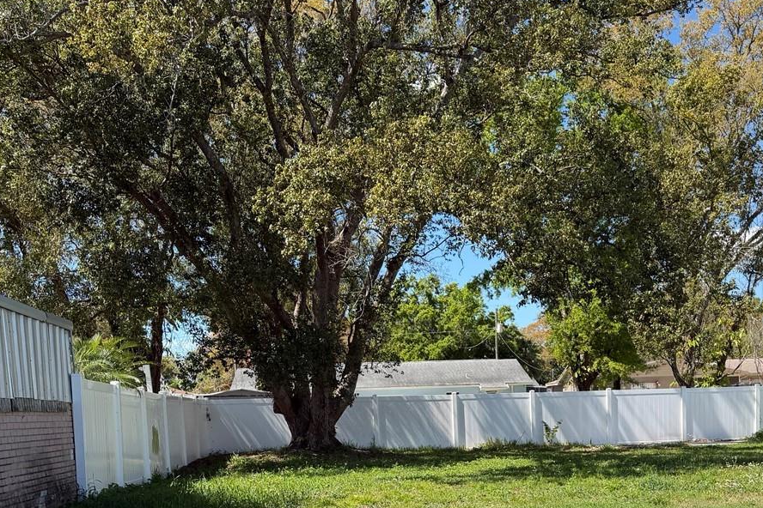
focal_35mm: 45
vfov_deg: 28.4
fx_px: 954
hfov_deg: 43.1
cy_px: 481
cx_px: 501
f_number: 1.78
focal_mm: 6.76
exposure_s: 1/3021
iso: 100
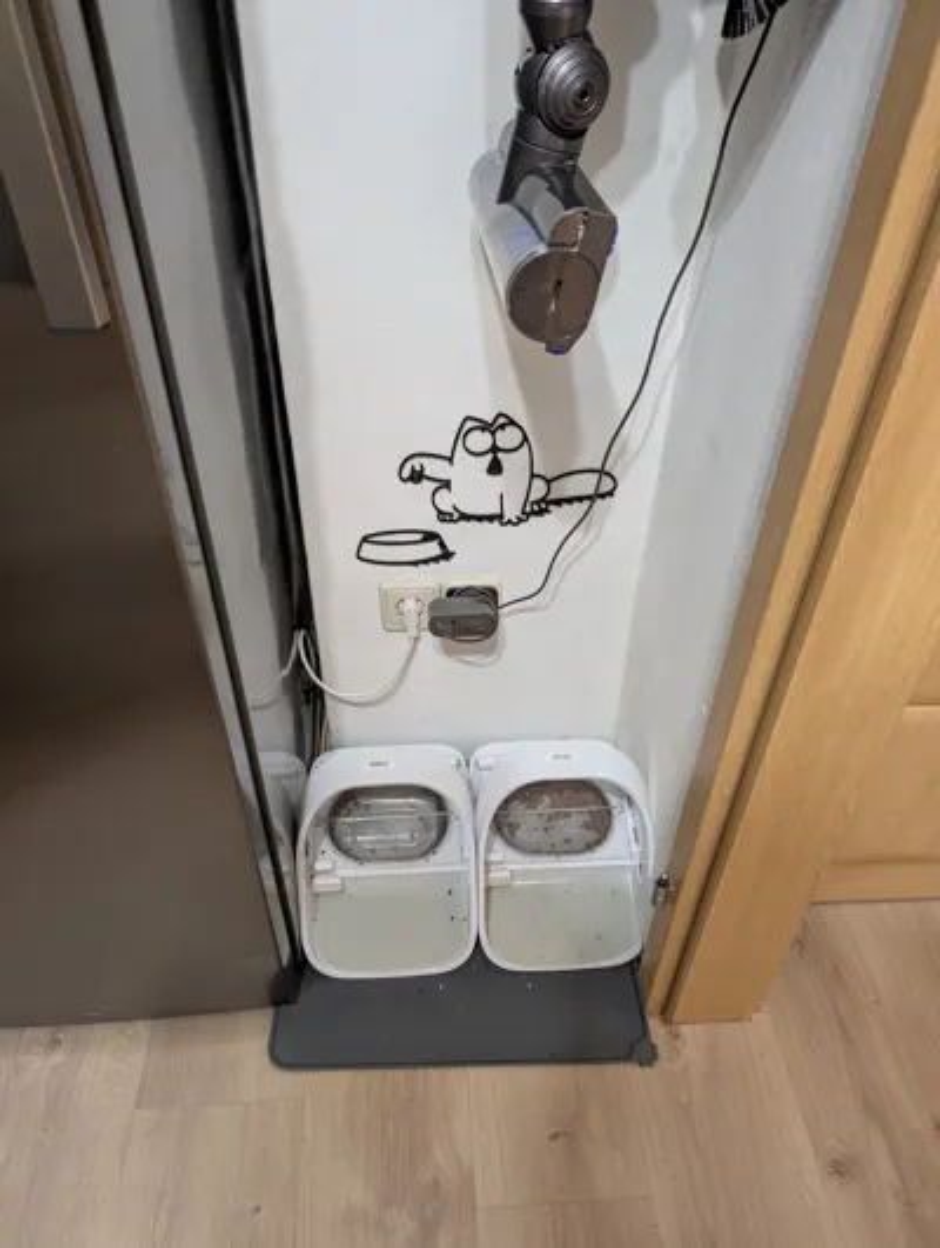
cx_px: 470
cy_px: 624
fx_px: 867
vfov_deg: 71.5
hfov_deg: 57.0
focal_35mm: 24
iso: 474
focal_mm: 6.9
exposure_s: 1/37
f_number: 1.68
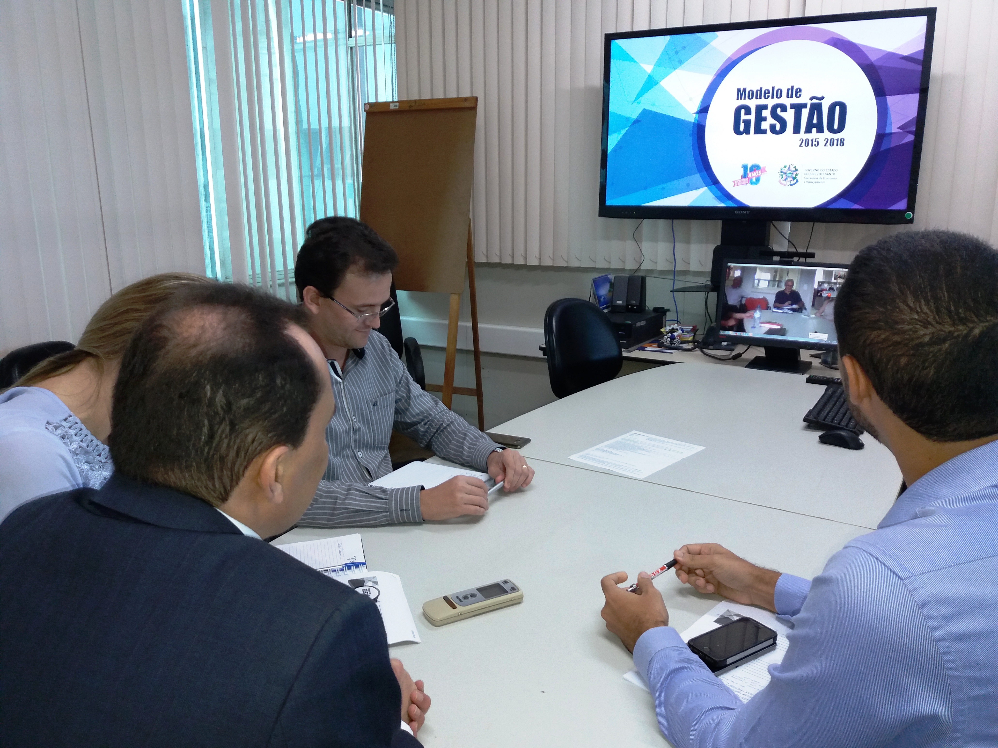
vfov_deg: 49.7
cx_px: 499
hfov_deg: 63.4
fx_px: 807
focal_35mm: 28
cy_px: 374
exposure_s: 1/30
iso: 100
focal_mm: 3.7
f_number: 1.9
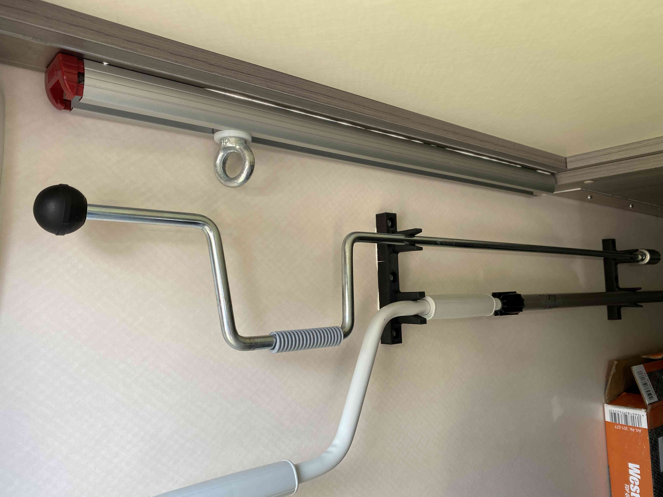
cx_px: 332
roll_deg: +3.4
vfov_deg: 53.1
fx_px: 498
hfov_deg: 67.3
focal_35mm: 26
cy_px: 248
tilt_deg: +1.7
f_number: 1.8
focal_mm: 4.25
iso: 50
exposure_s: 1/122
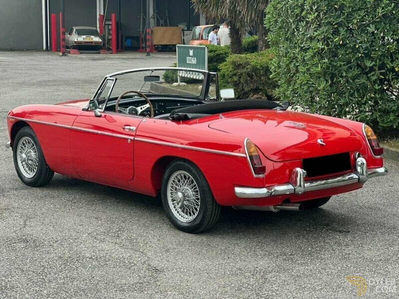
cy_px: 150
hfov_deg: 25.3
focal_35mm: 77
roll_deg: -0.8
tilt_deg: -7.1
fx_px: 888
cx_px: 200
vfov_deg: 19.1
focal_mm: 9
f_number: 2.8
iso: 50
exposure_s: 1/121
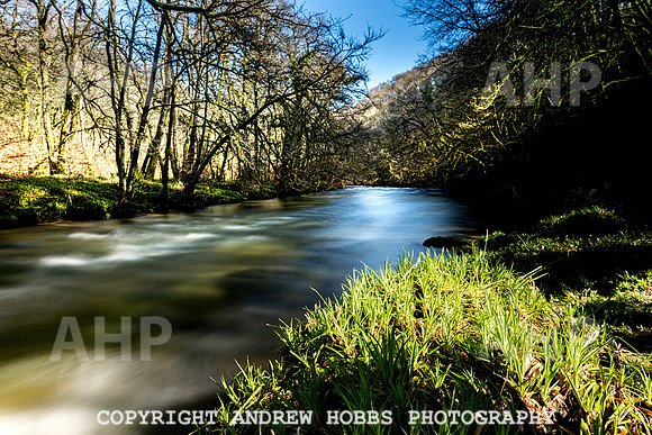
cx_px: 320
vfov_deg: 52.3
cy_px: 213
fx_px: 443
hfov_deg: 72.7
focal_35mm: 24
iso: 64
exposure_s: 34
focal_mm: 24
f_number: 9
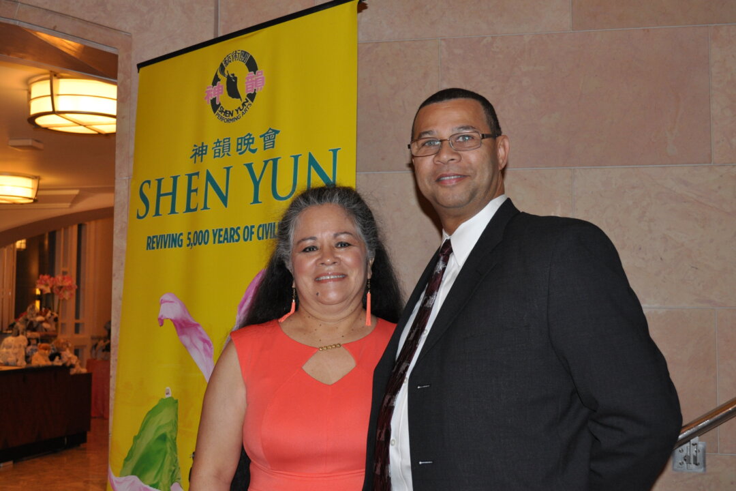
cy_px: 246
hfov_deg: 43.6
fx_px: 920
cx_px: 368
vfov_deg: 29.9
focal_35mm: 45
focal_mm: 30
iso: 800
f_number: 4.5
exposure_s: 1/60
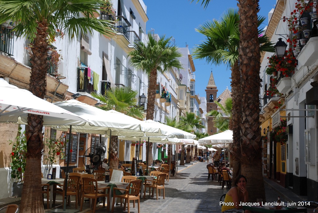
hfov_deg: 37.8
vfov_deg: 25.8
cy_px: 106
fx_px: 464
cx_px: 159
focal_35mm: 52
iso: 100
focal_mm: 35
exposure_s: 1/250
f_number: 8
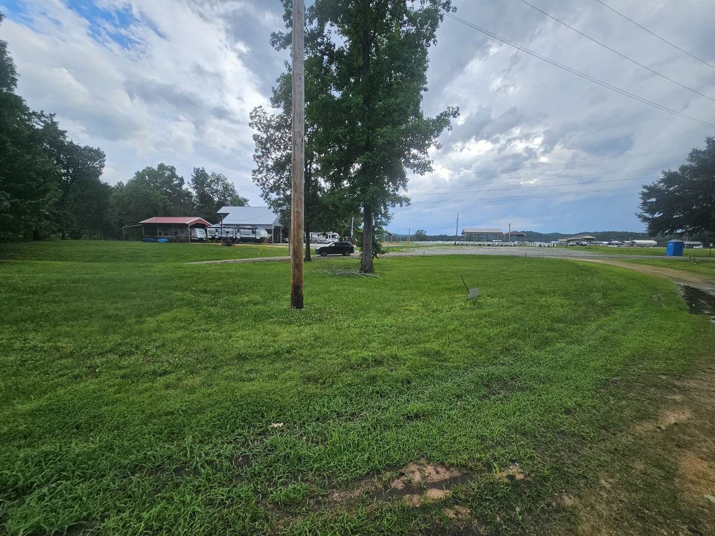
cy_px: 268
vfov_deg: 89.9
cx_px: 358
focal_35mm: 13
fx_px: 269
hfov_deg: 106.2
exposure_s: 1/1111
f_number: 2.2
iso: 50
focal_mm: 2.2
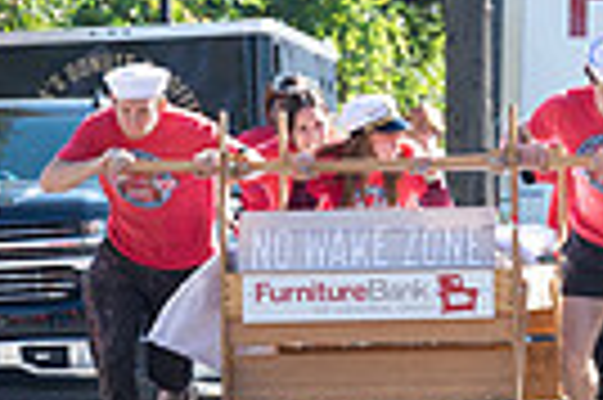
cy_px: 146
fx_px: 13283
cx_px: 882
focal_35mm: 794
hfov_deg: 2.6
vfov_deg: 1.7
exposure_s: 1/250
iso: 200
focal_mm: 160
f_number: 7.1
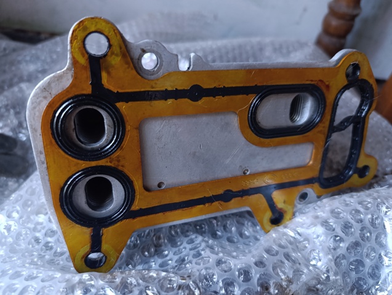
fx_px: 261
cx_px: 196
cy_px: 148
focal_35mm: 23
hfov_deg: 73.8
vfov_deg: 59.0
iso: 2500
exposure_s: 1/25
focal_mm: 6.14
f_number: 1.6
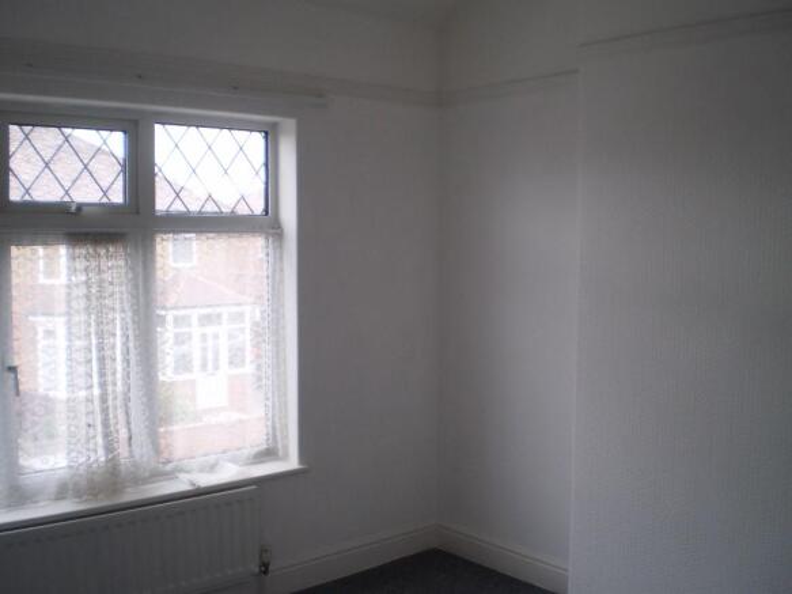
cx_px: 396
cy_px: 297
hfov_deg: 51.4
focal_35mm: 36
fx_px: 823
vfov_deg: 39.6
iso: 64
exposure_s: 1/40
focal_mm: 6.3
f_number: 3.1
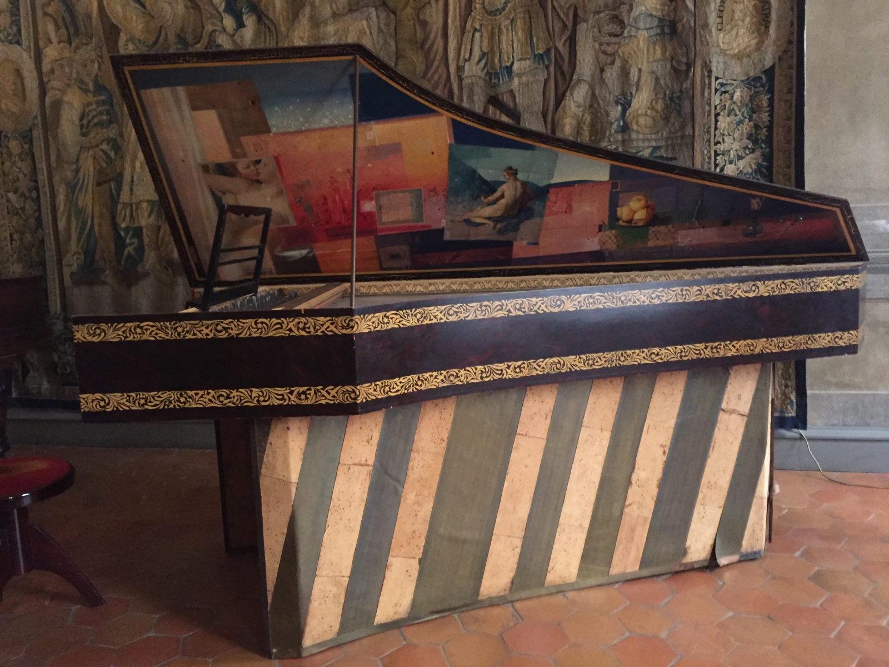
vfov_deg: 48.2
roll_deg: +2.2
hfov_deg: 61.7
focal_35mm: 29
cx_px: 444
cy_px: 334
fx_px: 745
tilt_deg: -7.8
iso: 500
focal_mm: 4.15
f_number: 2.2
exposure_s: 1/17
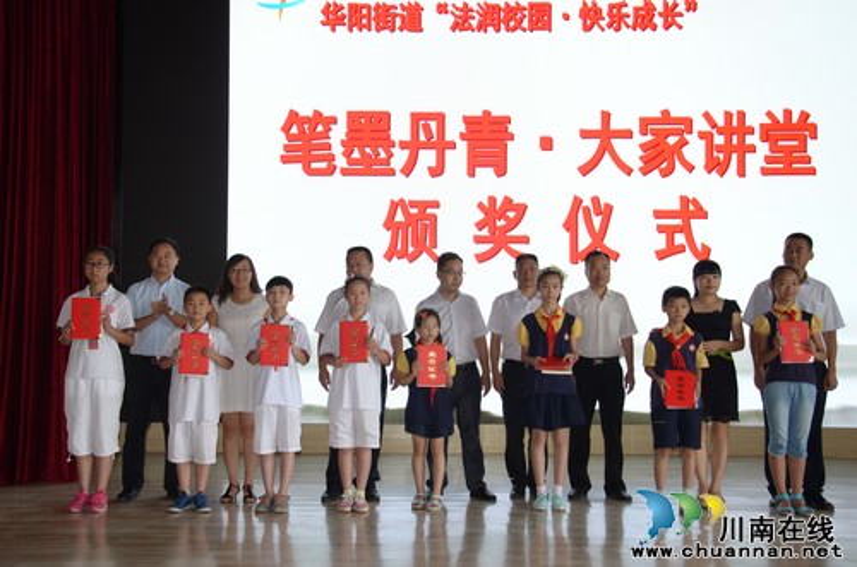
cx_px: 428
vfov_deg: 31.7
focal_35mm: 42
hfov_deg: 46.5
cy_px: 284
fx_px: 998
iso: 250
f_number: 5.6
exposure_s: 1/60
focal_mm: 28
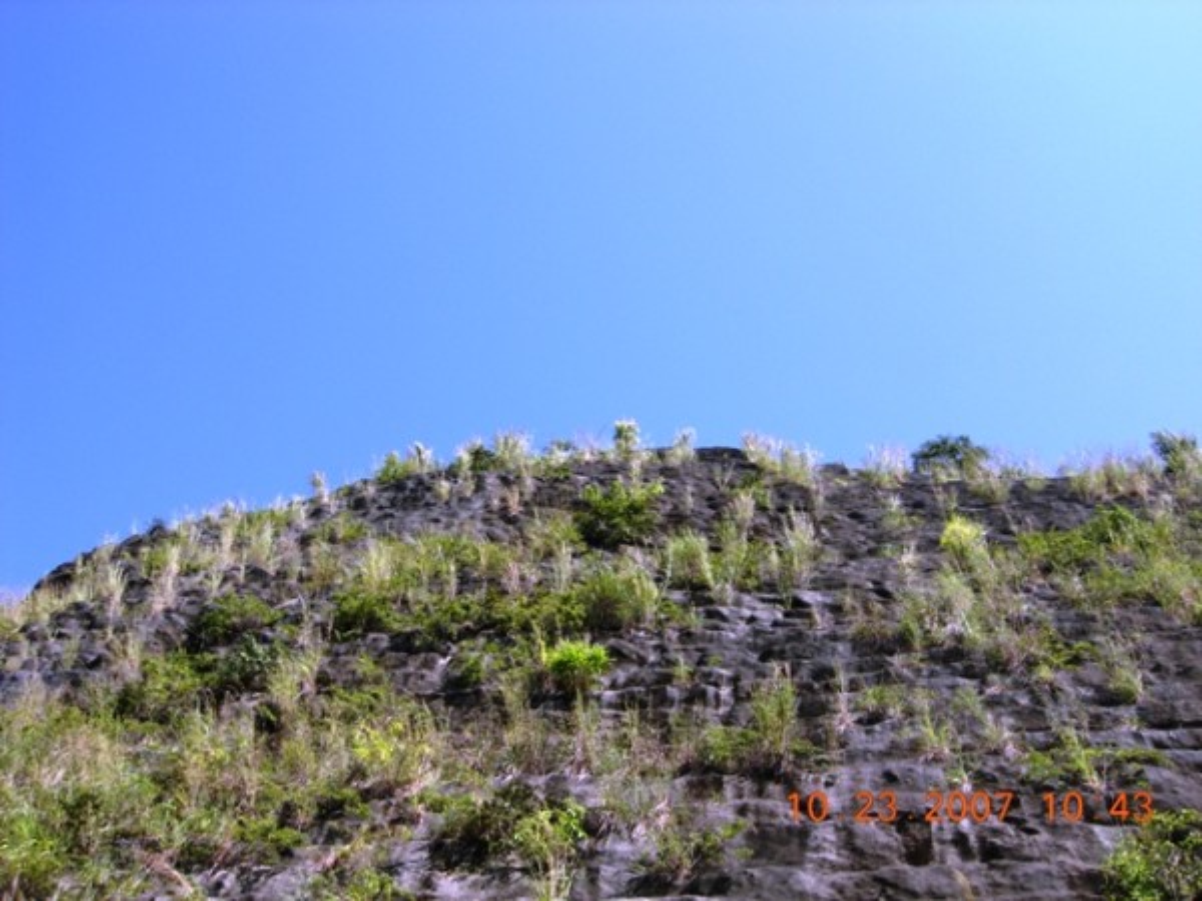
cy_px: 450
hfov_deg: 51.4
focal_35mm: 36
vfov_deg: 39.7
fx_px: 1250
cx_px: 601
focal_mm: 7.5
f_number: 5.4
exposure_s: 1/279
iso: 50
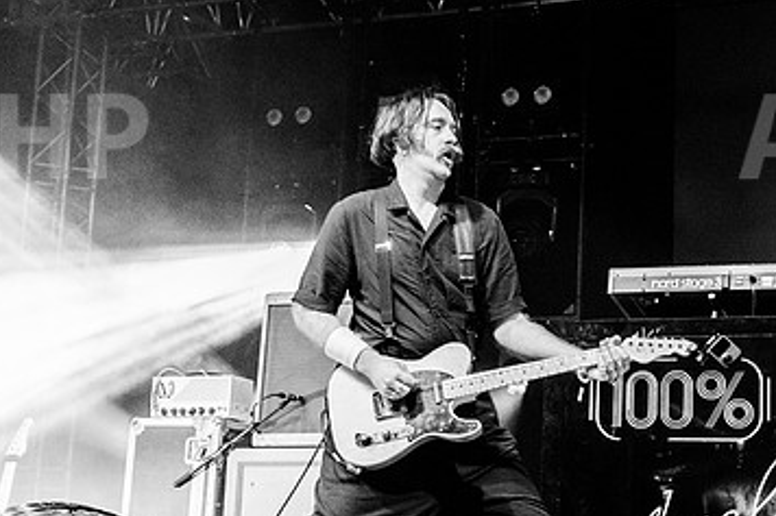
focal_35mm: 75
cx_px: 503
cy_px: 263
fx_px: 1616
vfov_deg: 18.2
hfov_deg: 26.9
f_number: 3.5
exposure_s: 1/160
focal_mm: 35
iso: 4000
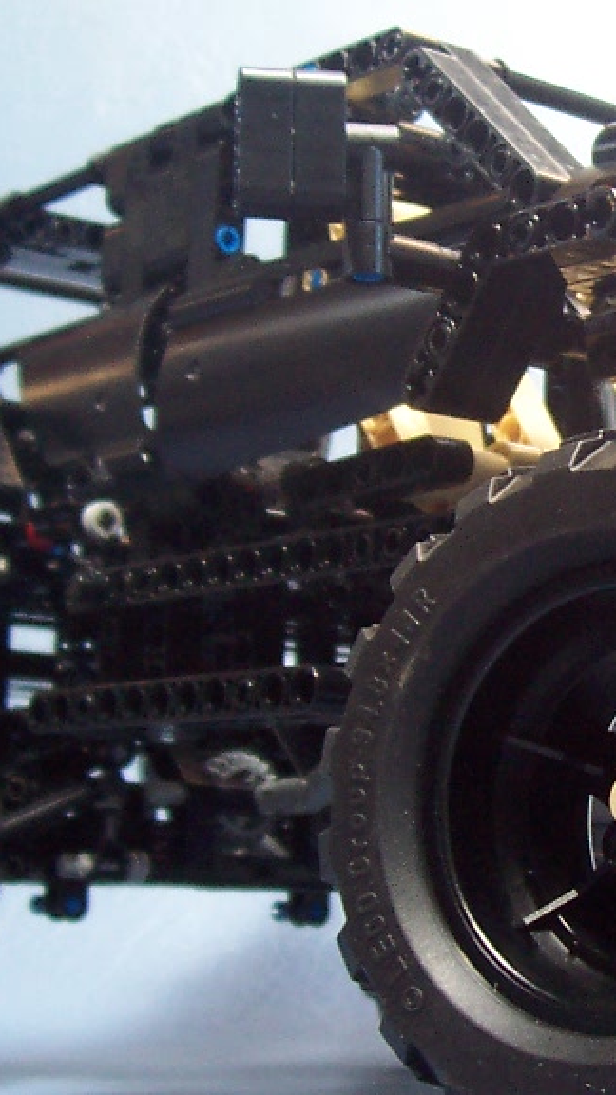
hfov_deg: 14.1
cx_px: 675
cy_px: 551
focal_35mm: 84
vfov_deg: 25.3
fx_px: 2439
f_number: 2.8
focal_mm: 5.6
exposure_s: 1/30
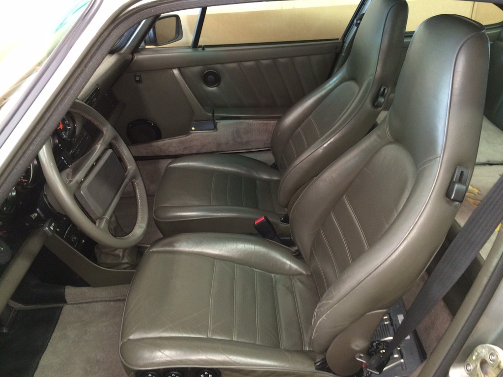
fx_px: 421
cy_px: 188
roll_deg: +2.2
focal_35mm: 29
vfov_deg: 48.2
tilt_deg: -32.5
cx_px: 252
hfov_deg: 61.7
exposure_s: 1/17
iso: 200
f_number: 2.2
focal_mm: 4.15
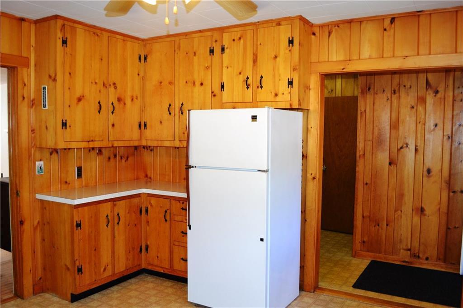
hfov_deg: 61.9
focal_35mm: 30
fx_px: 386
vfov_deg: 43.6
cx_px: 232
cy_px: 154
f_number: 3.8
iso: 1100
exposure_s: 1/60
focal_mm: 20
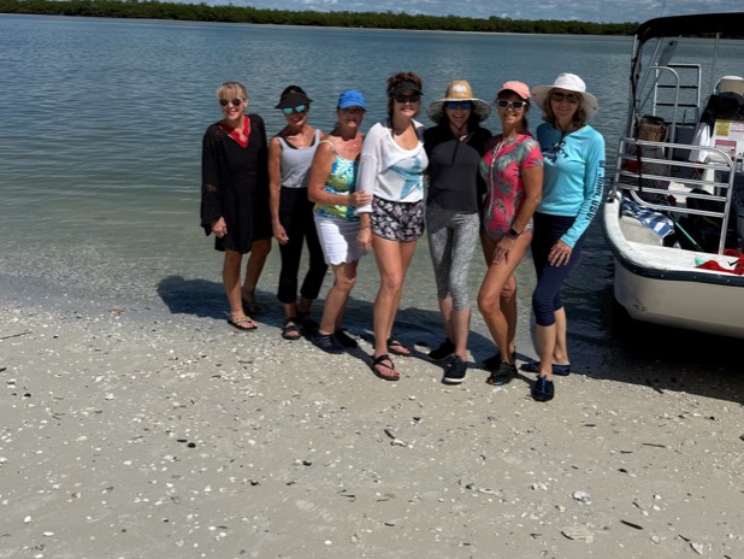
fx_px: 710
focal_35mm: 33
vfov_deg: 41.7
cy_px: 141
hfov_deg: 55.3
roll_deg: -2.4
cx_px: 375
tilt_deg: -7.3
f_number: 1.78
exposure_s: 1/9091
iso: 80
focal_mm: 6.76
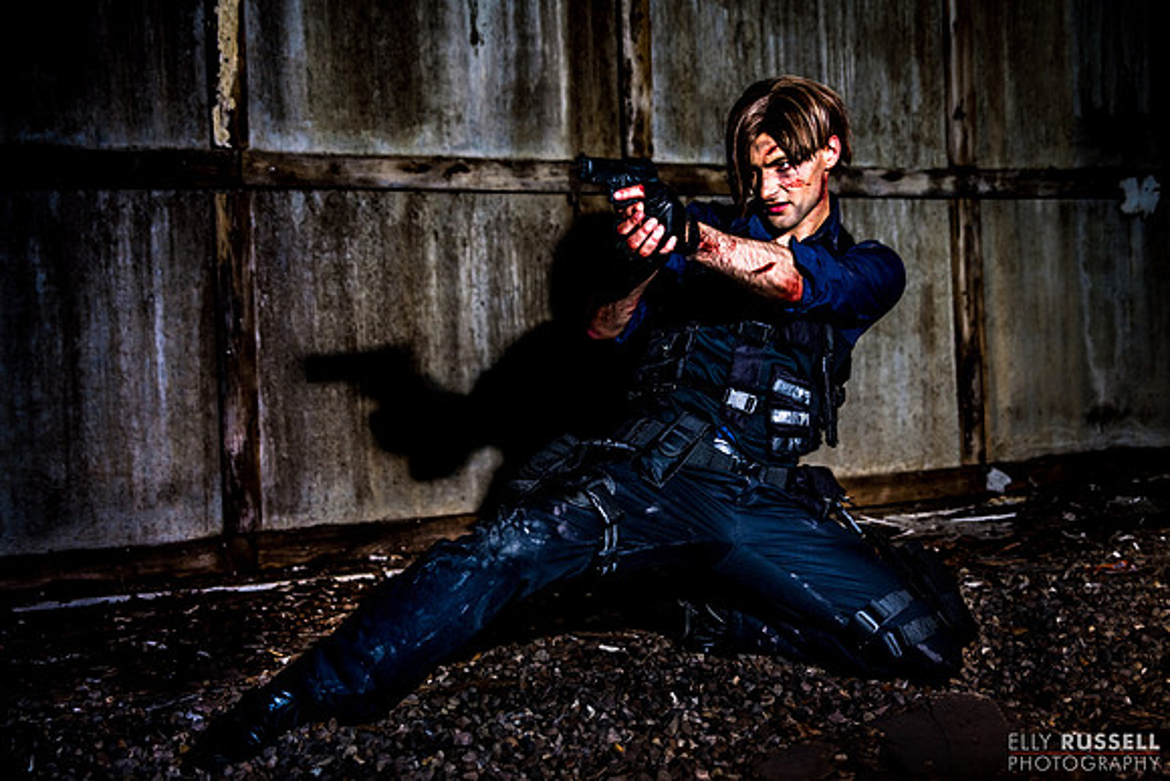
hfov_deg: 48.4
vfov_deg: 33.4
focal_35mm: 40
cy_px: 390
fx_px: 1300
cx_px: 585
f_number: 2.8
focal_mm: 40
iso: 160
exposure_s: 1/1000
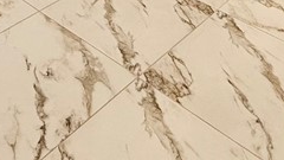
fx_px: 489
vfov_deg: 13.6
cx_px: 116
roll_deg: -1.5
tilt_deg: -8.0
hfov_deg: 32.3
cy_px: -219
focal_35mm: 65
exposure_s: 1/116
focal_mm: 2.22
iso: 50
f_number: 2.2
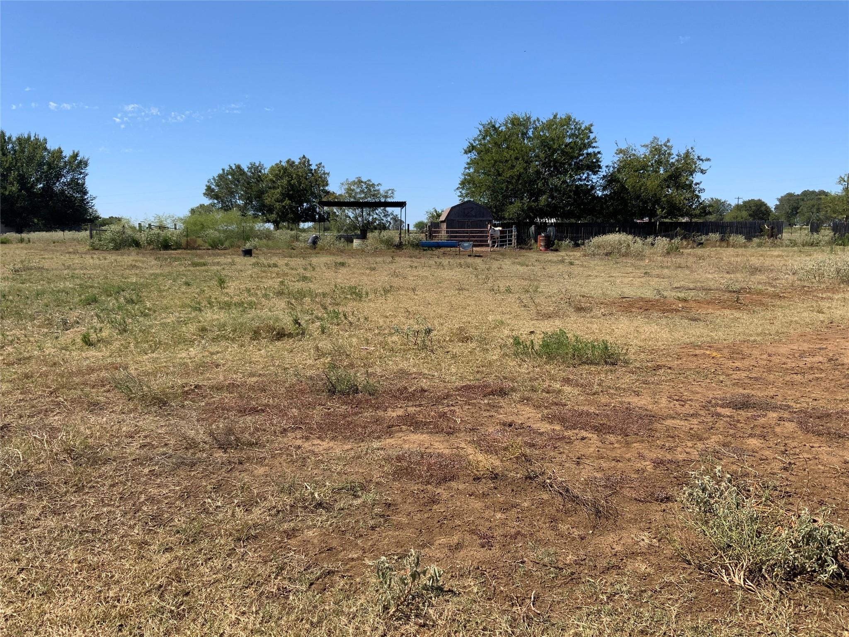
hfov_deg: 61.7
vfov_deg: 48.2
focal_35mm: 29
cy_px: 318
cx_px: 424
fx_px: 711
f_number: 1.8
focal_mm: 3
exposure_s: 1/1786
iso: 16
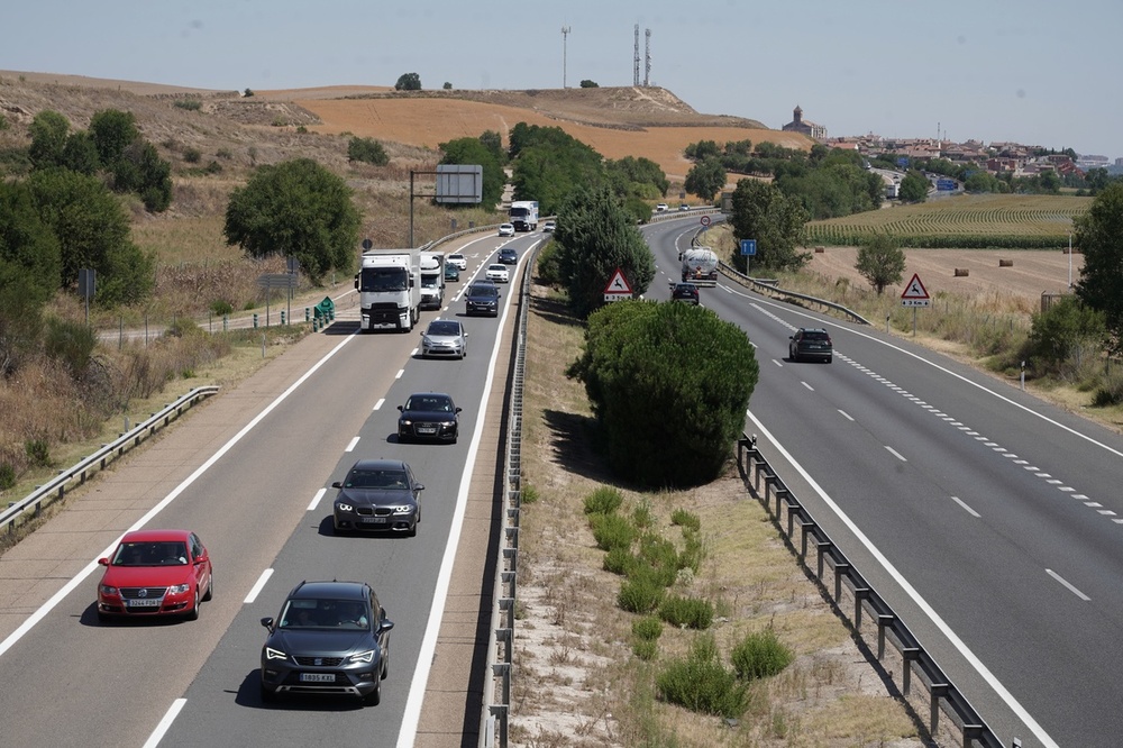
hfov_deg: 19.5
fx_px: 3274
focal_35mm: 105
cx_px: 562
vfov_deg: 13.0
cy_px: 374
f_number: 10
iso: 125
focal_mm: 105
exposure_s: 1/250
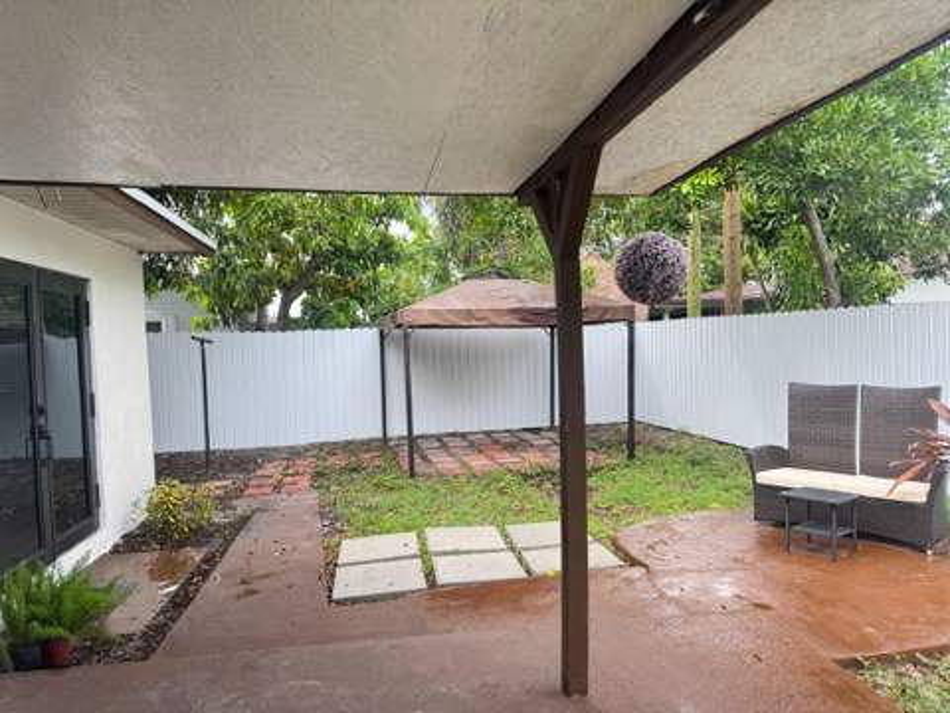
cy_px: 356
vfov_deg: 56.8
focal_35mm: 24
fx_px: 659
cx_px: 475
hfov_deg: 71.6
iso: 64
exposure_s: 1/260
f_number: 1.78
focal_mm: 6.76
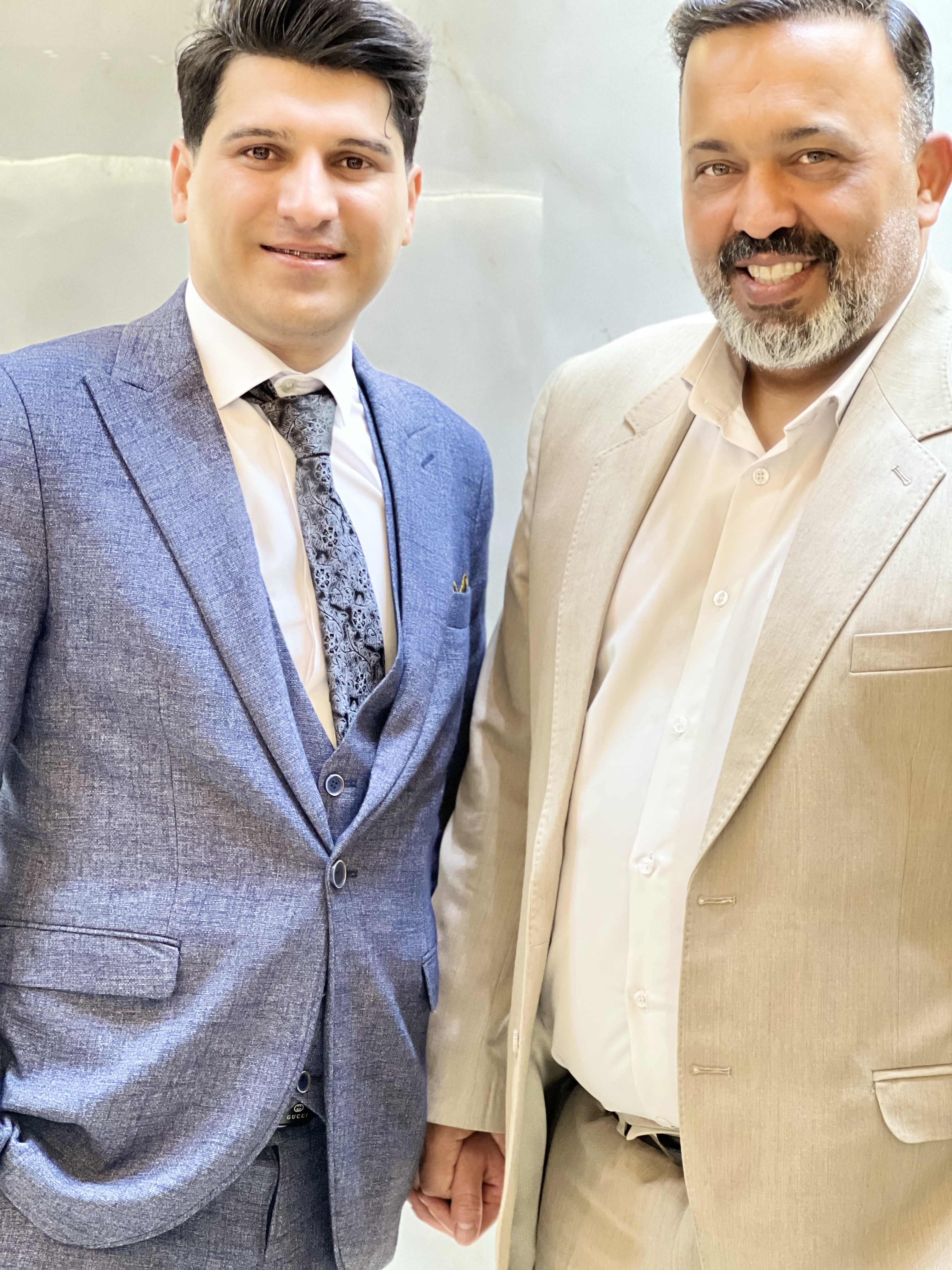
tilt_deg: -4.9
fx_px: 2824
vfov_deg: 25.3
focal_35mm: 77
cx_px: 476
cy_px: 635
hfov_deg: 19.1
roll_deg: -1.2
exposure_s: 1/33
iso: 400
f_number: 2.8
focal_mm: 9
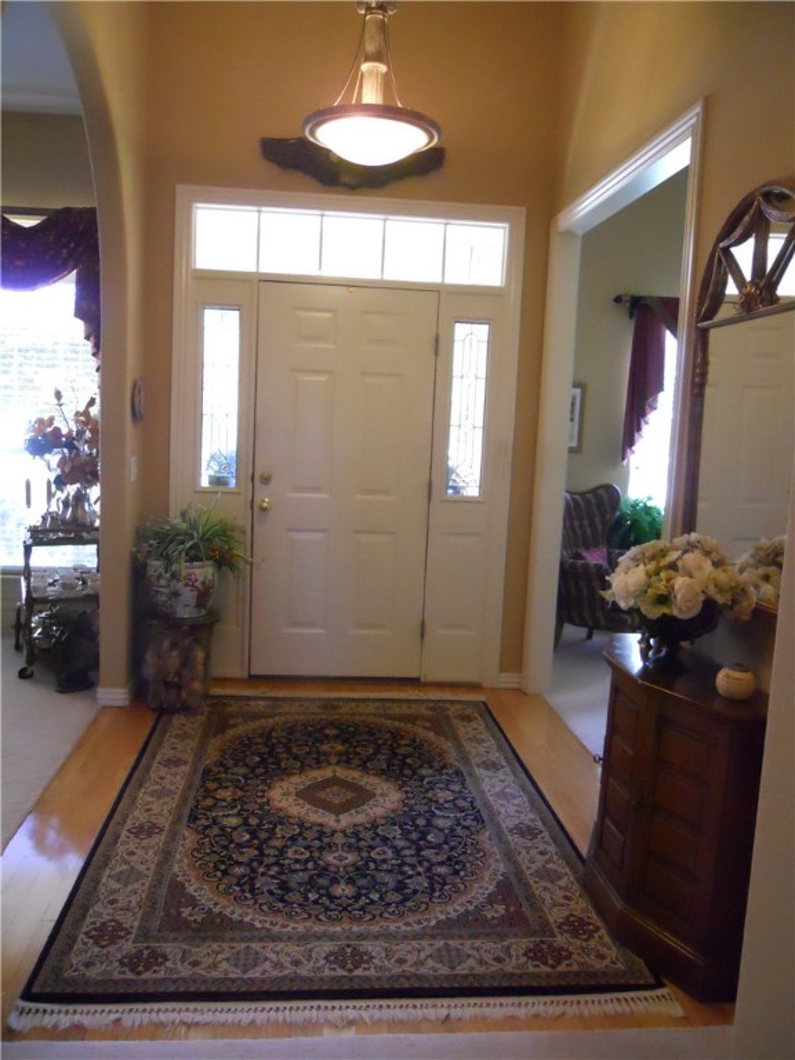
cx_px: 398
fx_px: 857
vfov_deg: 63.4
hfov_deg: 49.7
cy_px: 530
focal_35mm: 28
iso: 800
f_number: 2.7
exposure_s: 1/100
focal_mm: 5
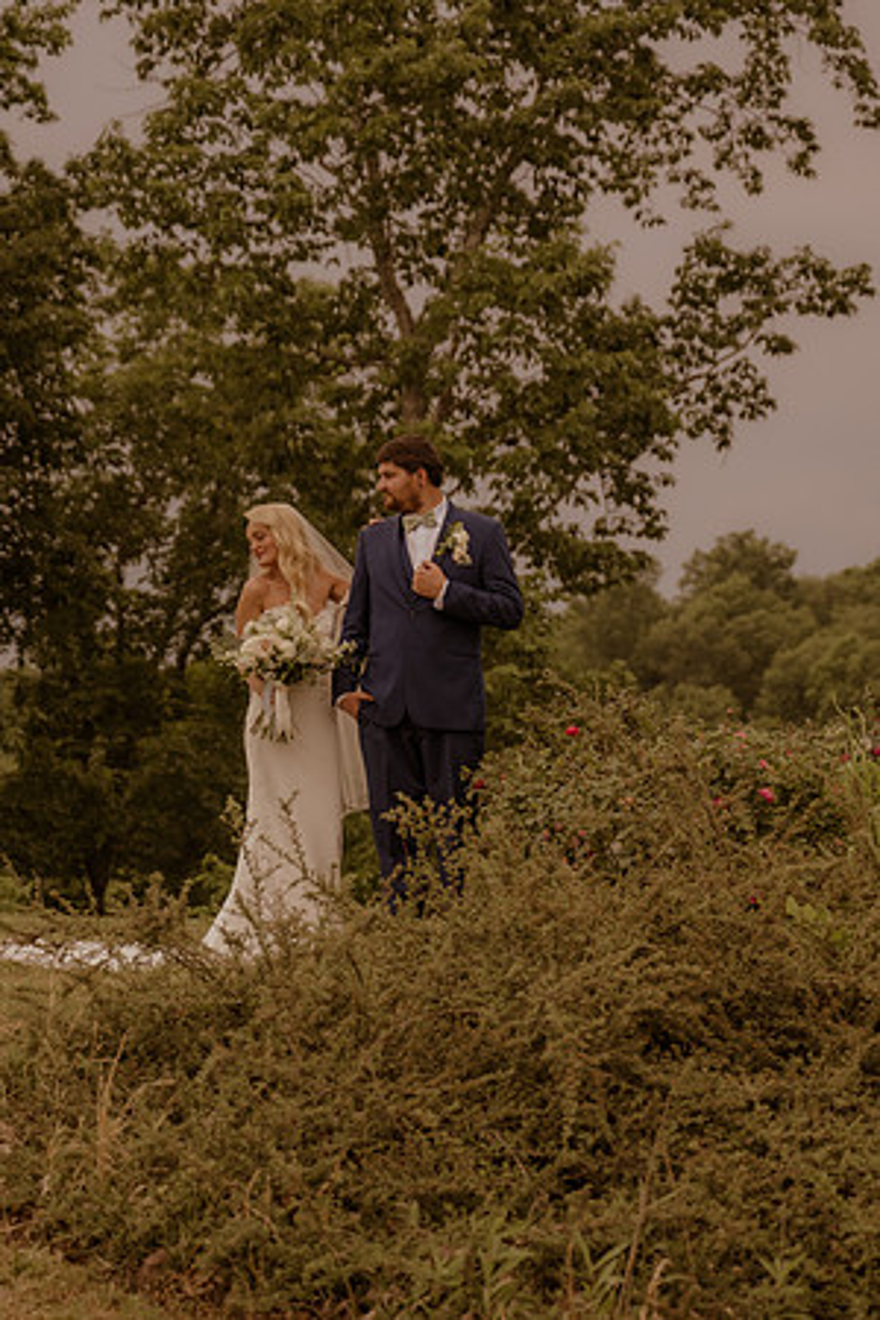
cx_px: 440
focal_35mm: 105
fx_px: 3850
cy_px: 660
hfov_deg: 13.0
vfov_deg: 19.5
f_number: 3.2
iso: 1000
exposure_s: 1/1250
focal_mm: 70
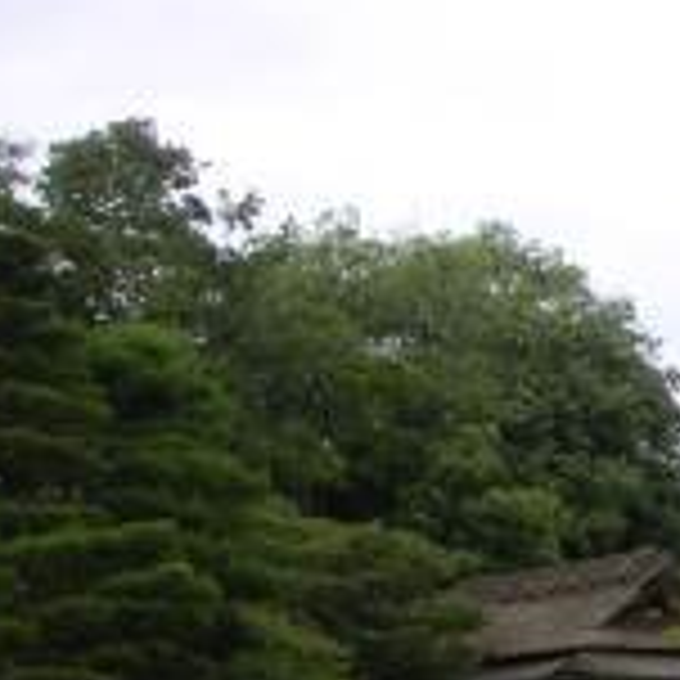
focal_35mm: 107
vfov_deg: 16.0
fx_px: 2378
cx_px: 1022
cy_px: 644
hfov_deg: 15.1
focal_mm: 6
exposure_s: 1/350
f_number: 2.8
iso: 50
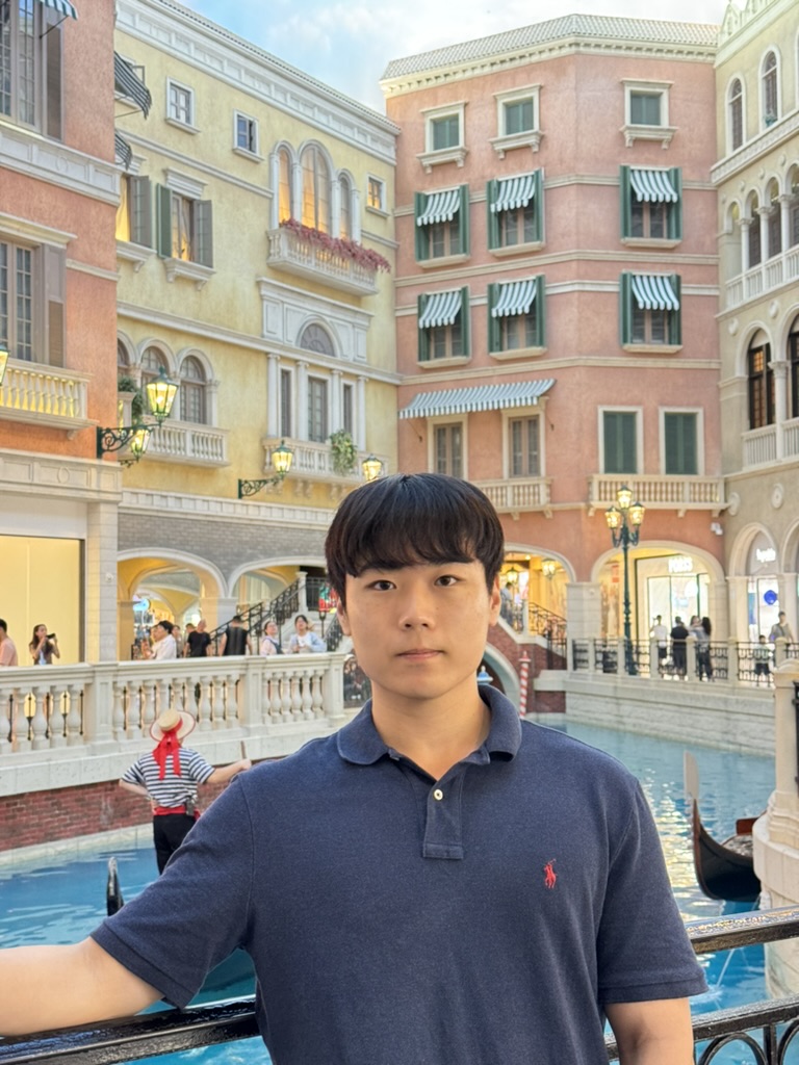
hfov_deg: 30.3
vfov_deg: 39.7
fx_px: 1477
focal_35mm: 48
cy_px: 532
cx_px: 400
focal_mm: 6.76
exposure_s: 1/33
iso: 400
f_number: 1.78
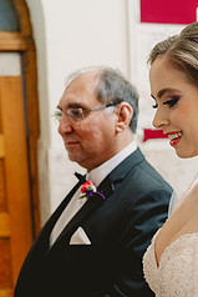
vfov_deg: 22.7
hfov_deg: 15.7
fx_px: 717
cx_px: 149
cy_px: 271
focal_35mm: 87
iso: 1600
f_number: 2.8
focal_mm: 46
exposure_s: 1/60
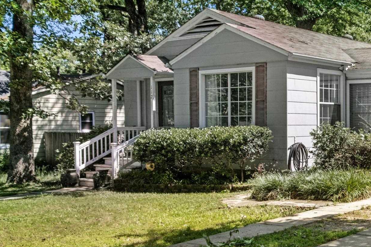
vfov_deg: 24.6
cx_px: 347
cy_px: 145
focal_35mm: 55
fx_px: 567
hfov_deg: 33.9
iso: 400
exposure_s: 1/80
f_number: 6.4
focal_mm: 18.2
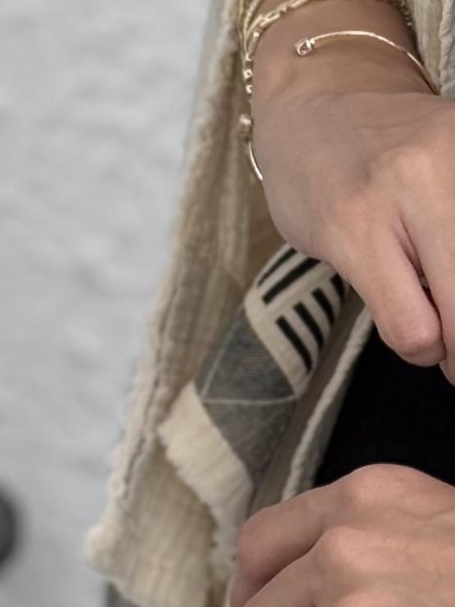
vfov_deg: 7.6
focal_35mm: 261
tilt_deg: -12.6
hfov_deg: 5.6
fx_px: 4577
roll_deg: -0.3
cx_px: 649
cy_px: 241
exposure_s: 1/229
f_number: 1.78
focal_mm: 6.76
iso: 64
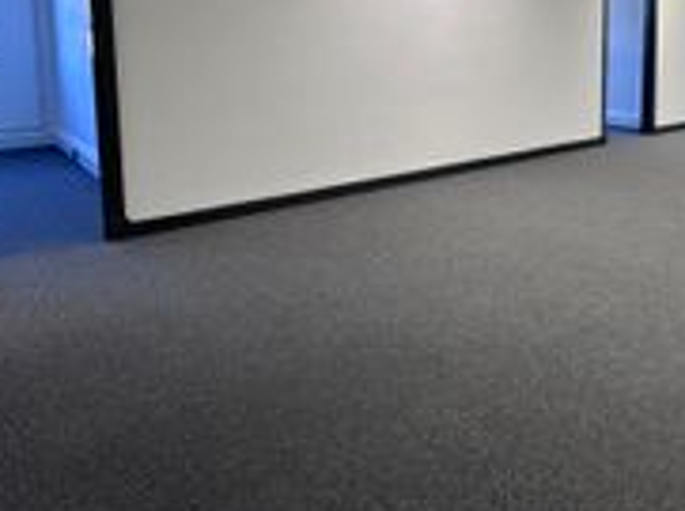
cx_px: 549
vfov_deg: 43.1
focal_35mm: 31
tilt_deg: -5.6
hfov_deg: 54.4
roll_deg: -0.5
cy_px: 98
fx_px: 612
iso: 100
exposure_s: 1/100
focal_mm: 2.22
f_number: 2.2
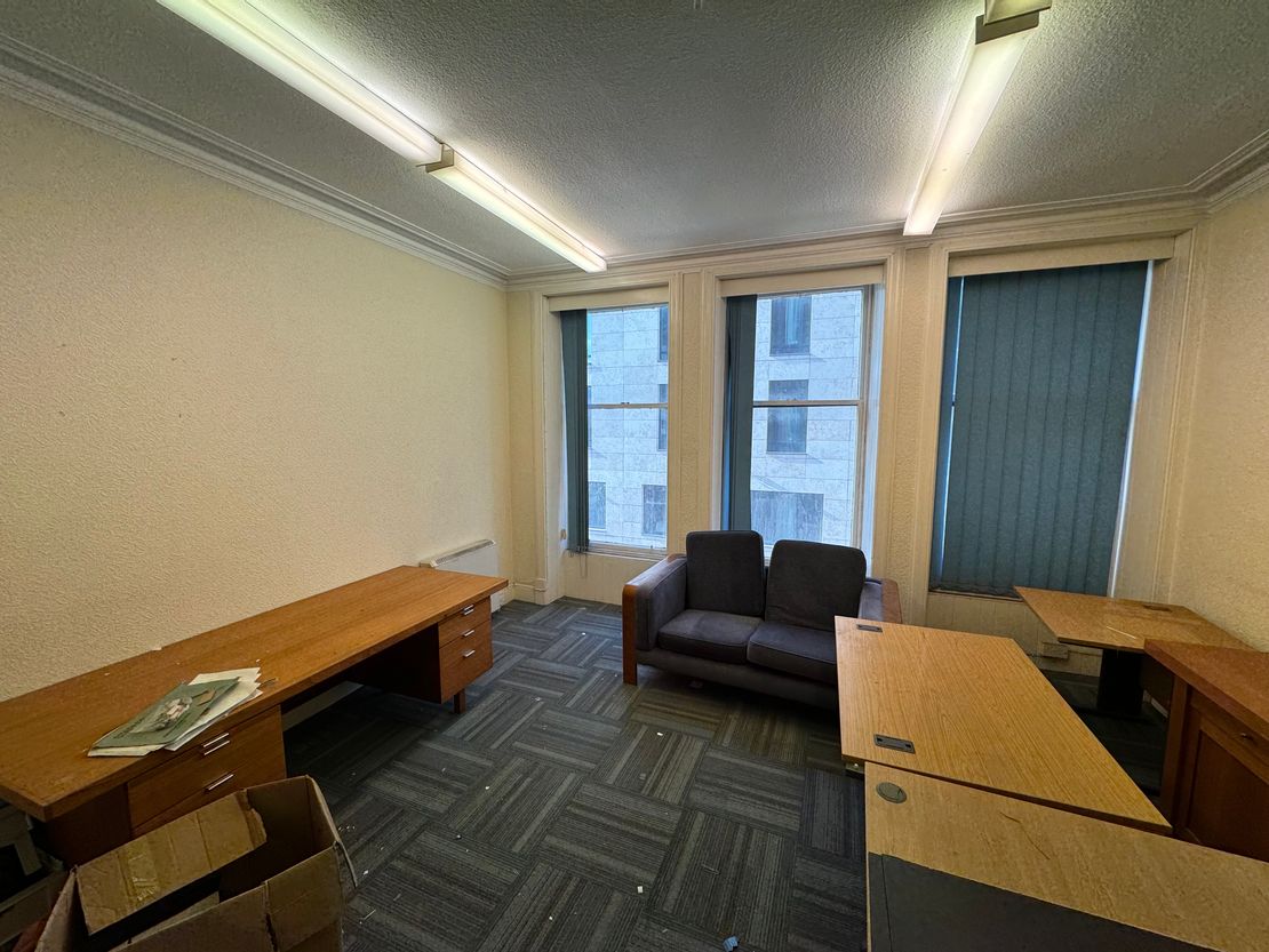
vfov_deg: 85.7
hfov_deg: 102.1
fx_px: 513
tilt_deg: -5.1
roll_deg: +0.0
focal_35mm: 14
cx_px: 634
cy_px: 476
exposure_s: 1/100
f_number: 2.2
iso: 50
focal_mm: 2.22
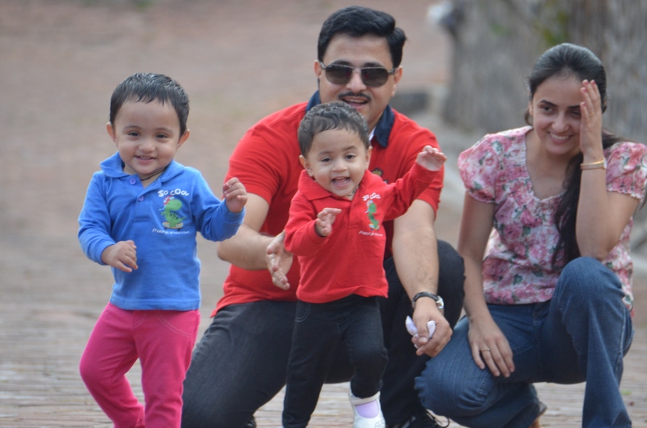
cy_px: 254
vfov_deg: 2.5
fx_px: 9971
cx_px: 333
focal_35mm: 556
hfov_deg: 3.7
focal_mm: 300
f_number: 5.6
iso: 800
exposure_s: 1/640
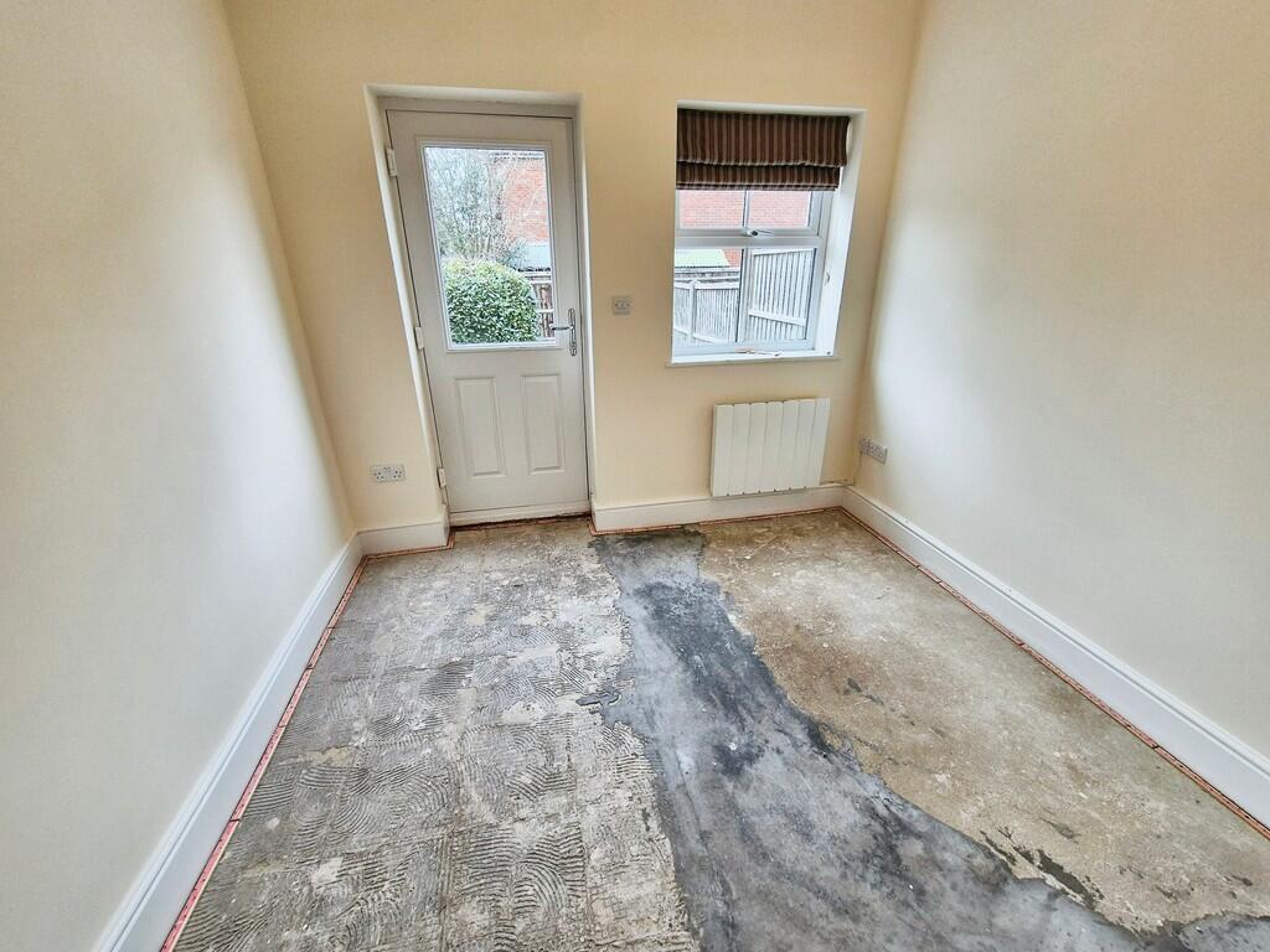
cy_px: 476
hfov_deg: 106.2
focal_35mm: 13
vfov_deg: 89.9
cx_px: 635
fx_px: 477
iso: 100
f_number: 2.2
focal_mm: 2.2
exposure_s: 1/100
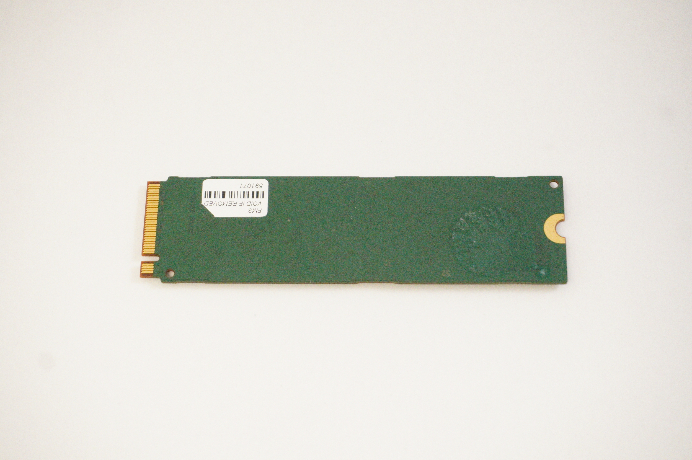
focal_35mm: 63
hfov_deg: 31.9
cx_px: 346
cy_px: 230
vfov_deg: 21.5
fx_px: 1210
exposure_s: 1/320
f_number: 5.6
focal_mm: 42
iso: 8000
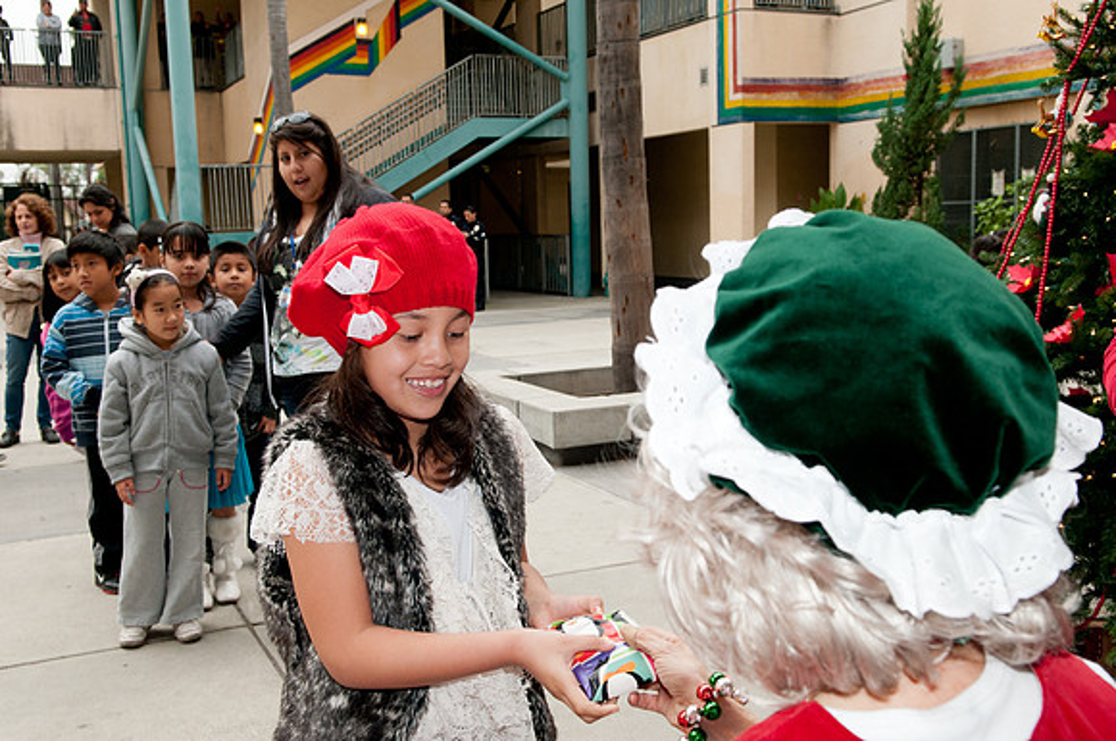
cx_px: 558
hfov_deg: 49.6
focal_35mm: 39
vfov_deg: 34.1
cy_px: 370
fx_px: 1207
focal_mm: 26
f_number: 6.3
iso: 320
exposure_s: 1/160
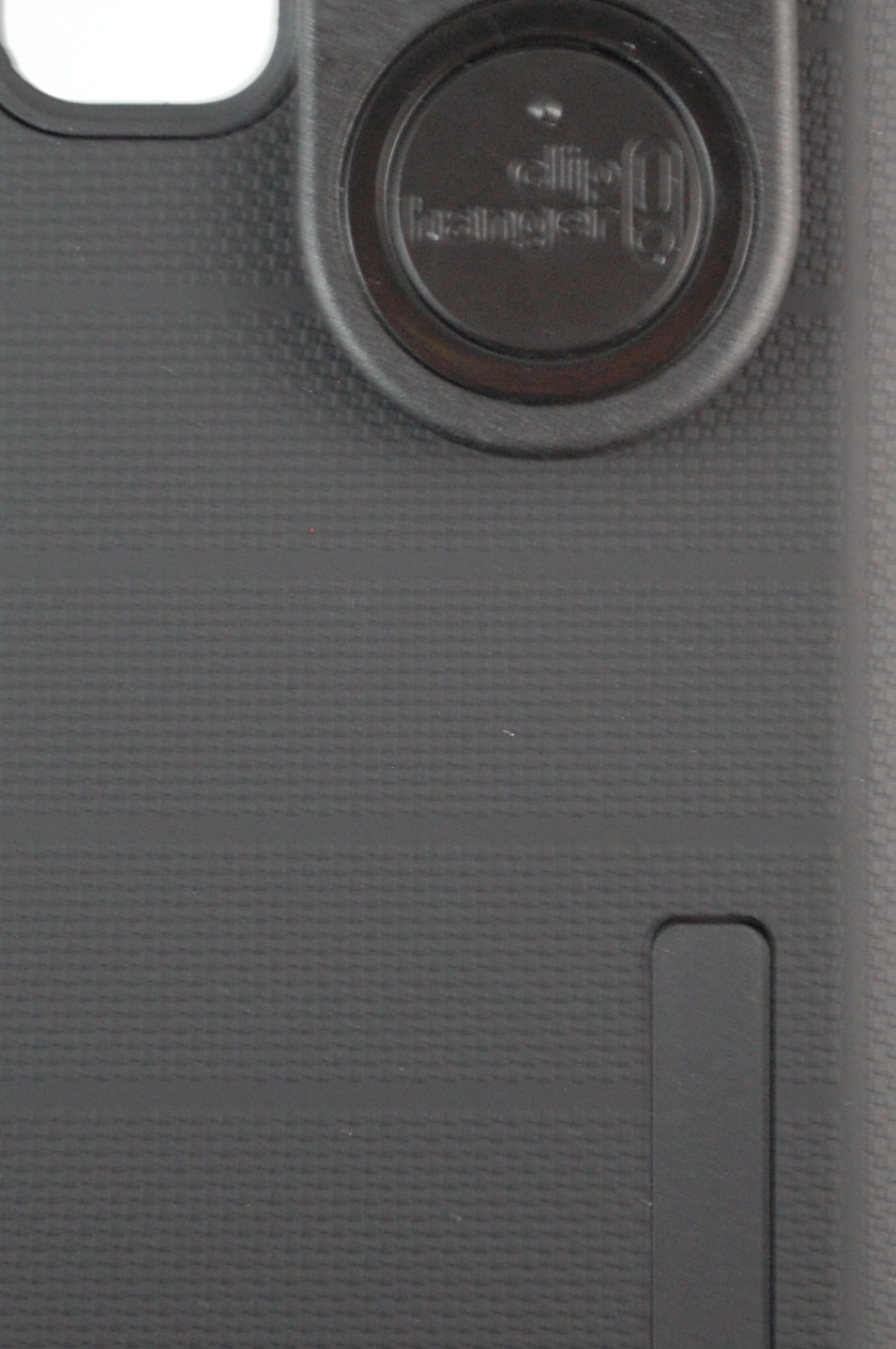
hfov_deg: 8.7
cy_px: 367
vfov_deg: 13.1
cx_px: 479
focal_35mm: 157
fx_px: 5874
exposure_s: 1/25
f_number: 5.6
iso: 800
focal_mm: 50
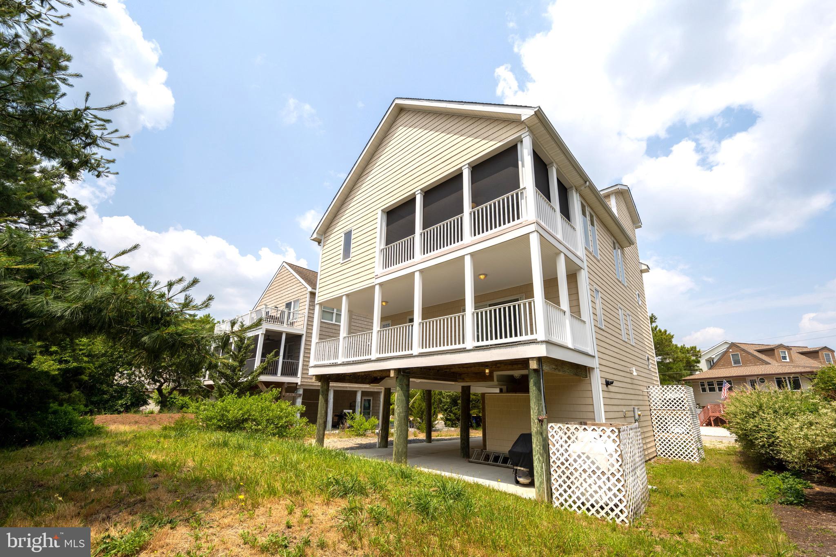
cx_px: 418
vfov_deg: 81.2
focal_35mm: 14
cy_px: 278
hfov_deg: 104.3
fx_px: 325
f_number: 7.1
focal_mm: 14
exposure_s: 1/800
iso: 160
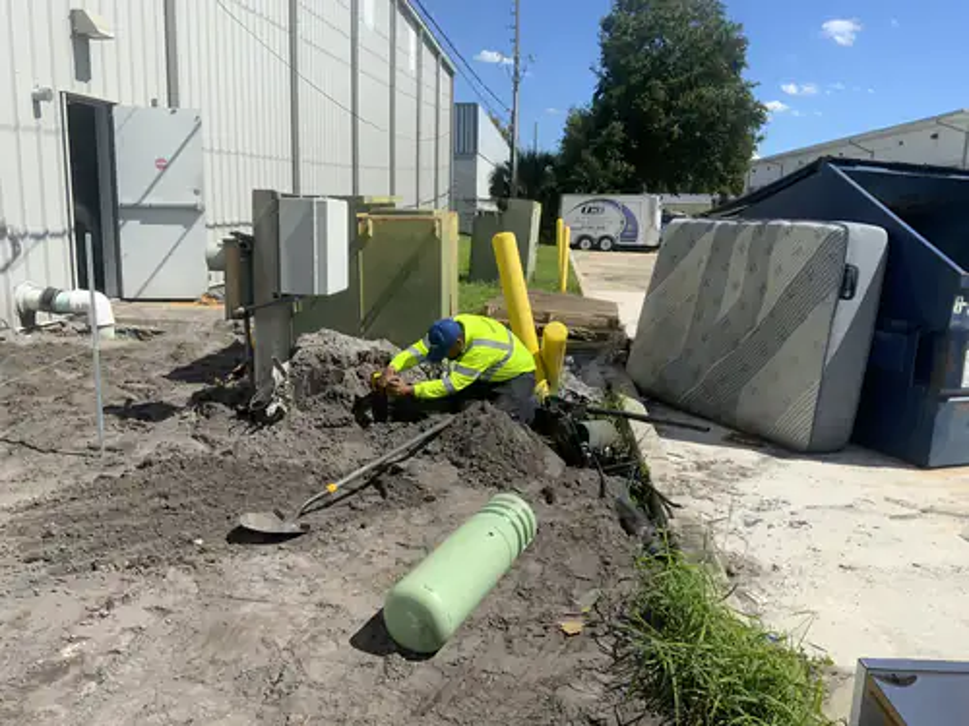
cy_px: 363
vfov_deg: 48.2
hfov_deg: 61.7
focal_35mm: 29
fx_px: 812
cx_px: 484
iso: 16
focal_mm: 3
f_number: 1.8
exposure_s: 1/2141
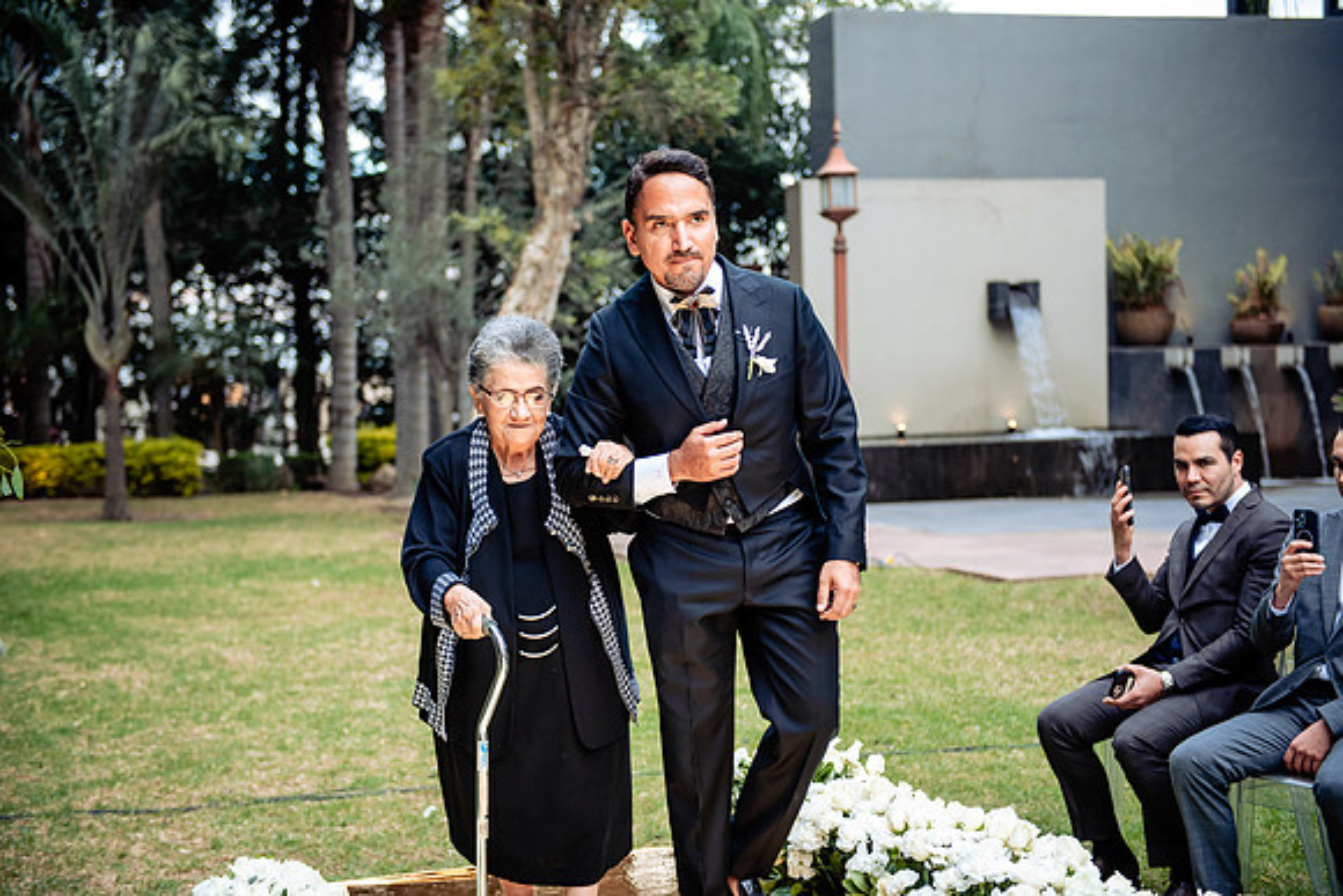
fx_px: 2052
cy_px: 448
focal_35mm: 55
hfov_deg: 36.2
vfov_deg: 24.6
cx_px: 672
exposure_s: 1/160
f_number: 2.8
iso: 320
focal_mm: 55
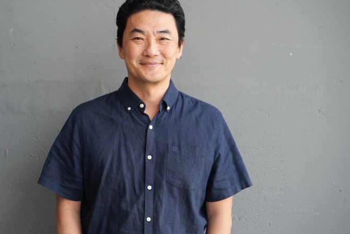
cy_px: 110
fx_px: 827
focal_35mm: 85
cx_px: 139
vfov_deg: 16.1
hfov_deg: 23.8
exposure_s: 1/250
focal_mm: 70
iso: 160
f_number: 4
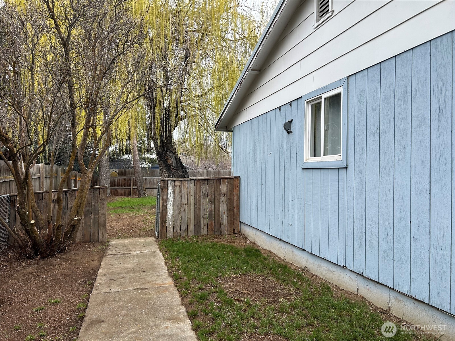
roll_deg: +0.2
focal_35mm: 26
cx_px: 228
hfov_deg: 67.3
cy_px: 170
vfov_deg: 53.1
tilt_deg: +2.2
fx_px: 342
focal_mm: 5.7
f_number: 1.5
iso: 50
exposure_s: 1/1159
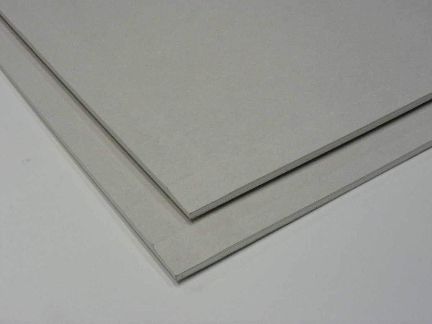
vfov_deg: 25.7
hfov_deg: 33.8
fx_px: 711
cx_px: 216
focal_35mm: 57
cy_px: 162
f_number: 4.4
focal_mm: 10.1
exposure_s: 1/125
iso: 800
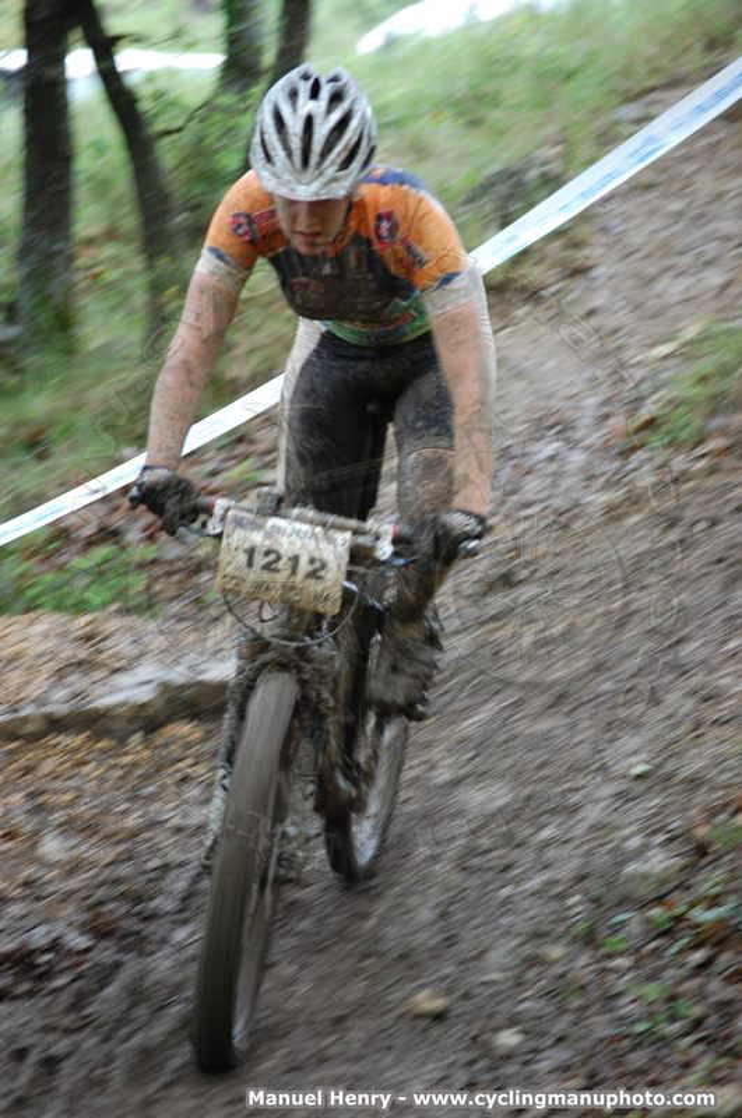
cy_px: 559
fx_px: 5395
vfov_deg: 11.8
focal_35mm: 174
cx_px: 371
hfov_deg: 7.9
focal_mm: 116
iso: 800
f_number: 4.8
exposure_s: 1/50
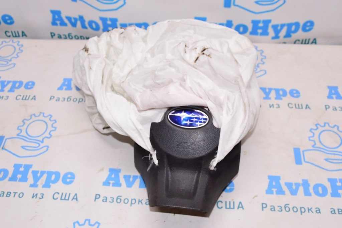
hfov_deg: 48.0
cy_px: 114
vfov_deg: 33.0
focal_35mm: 40
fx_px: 384
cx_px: 171
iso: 1600
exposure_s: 1/80
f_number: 8
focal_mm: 27
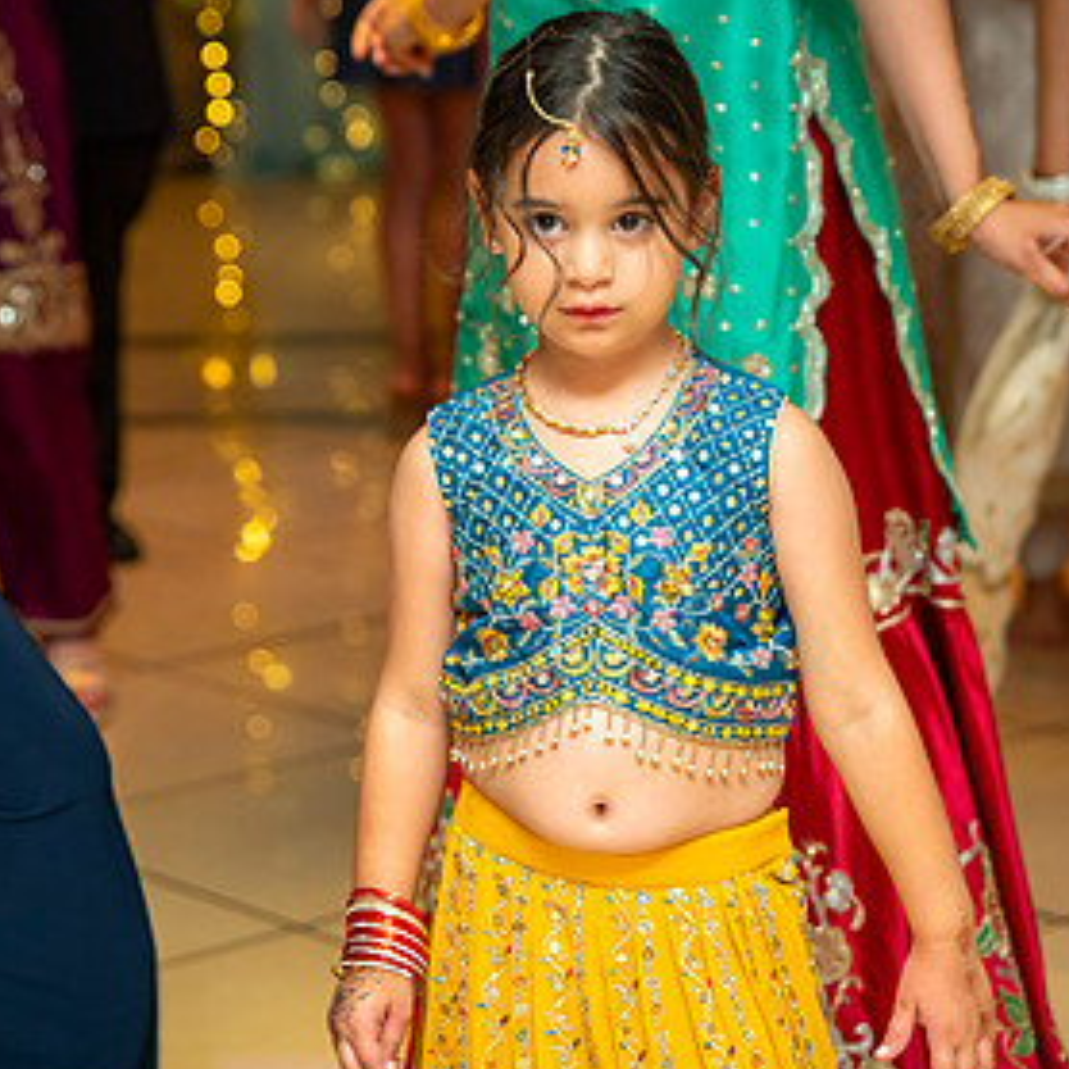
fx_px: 4263
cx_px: 540
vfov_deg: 14.3
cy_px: 472
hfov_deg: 14.3
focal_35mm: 122
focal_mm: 65
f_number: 2.8
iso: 1000
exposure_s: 1/100
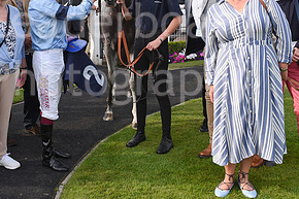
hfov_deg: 41.0
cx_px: 122
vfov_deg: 27.3
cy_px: 30
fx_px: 398
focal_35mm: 48
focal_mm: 24
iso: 500
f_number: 5.6
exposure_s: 1/800
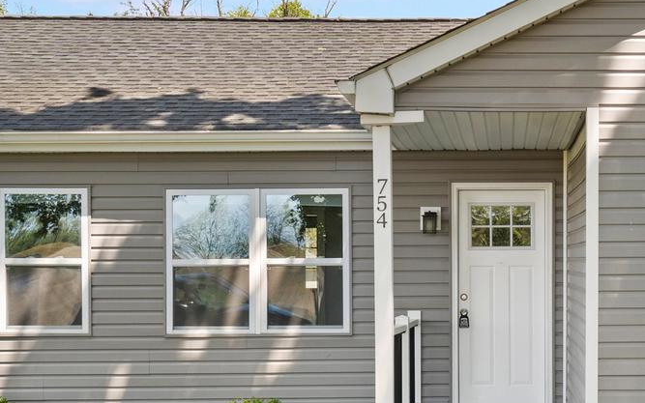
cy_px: 283
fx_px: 1266
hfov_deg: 28.0
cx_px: 511
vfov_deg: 18.0
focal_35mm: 72
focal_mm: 23
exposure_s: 1/60
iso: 640
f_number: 8
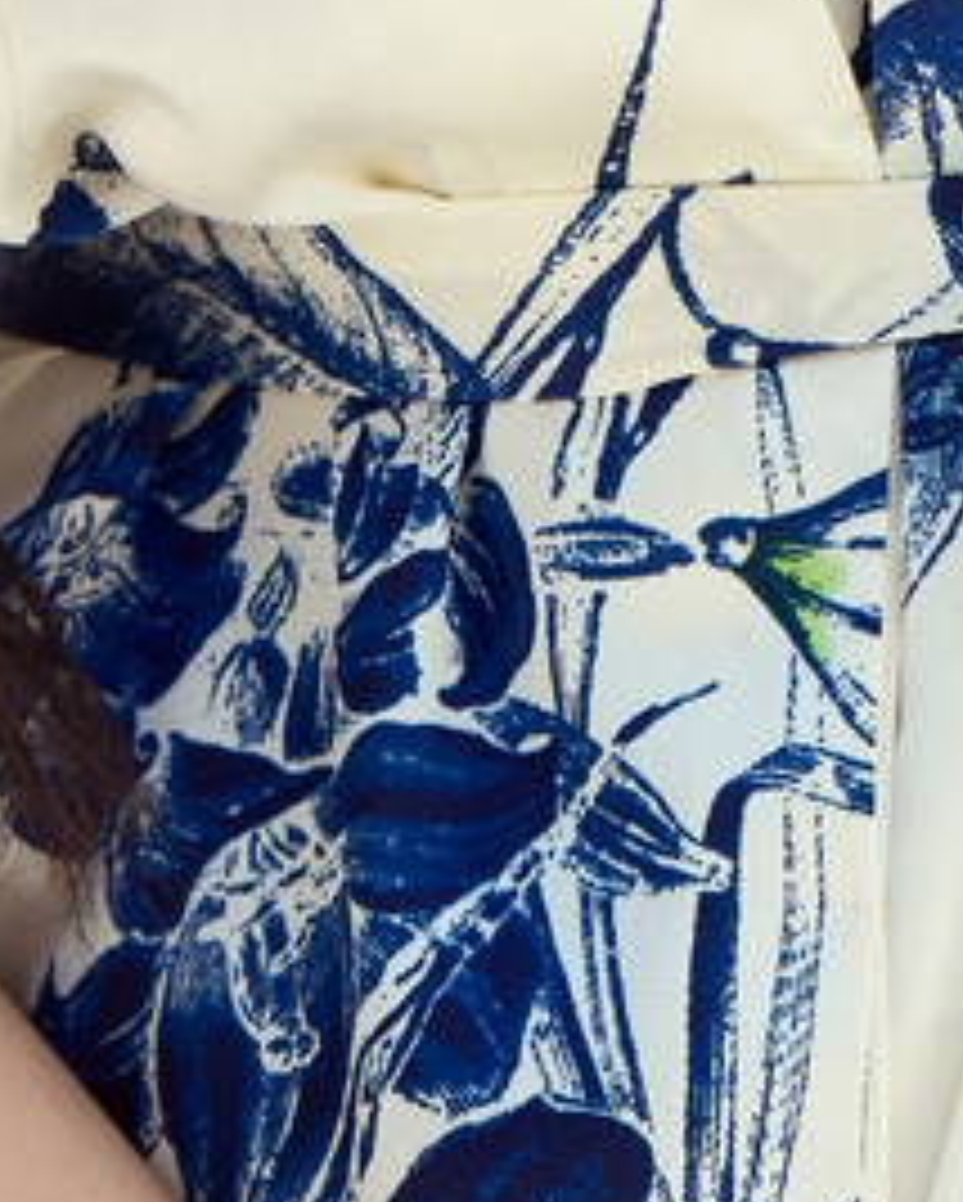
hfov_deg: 5.0
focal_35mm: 307
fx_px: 10925
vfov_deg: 6.3
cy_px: 81
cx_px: 562
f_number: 3.2
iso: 100
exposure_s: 1/1000
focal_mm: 44
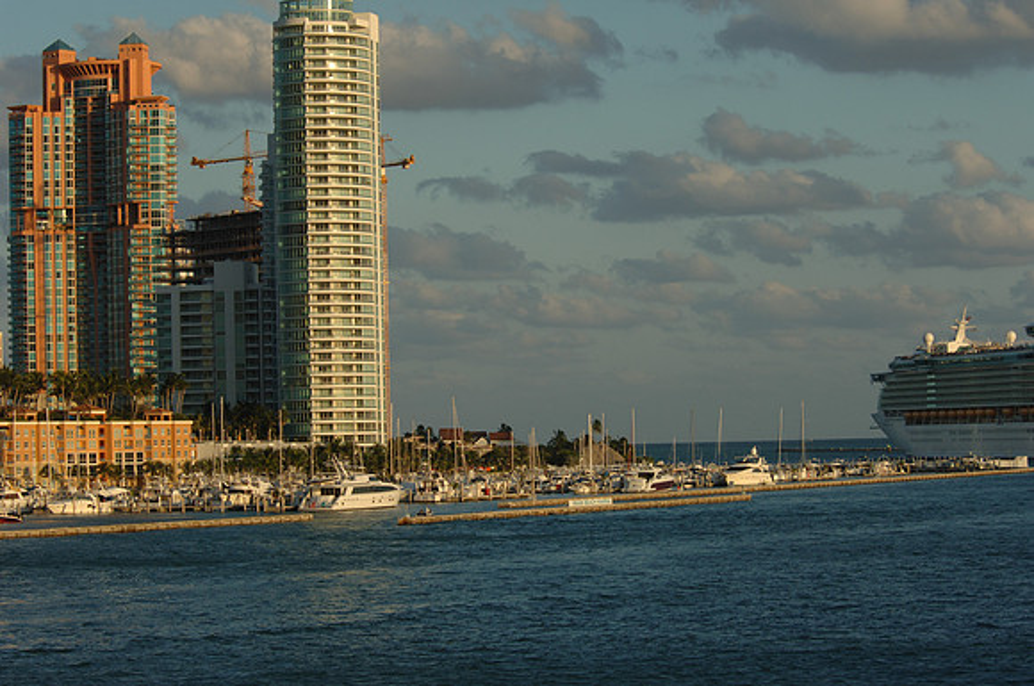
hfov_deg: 17.1
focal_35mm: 120
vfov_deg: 11.4
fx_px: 3442
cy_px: 343
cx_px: 517
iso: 160
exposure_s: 1/250
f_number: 8.5
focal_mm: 80
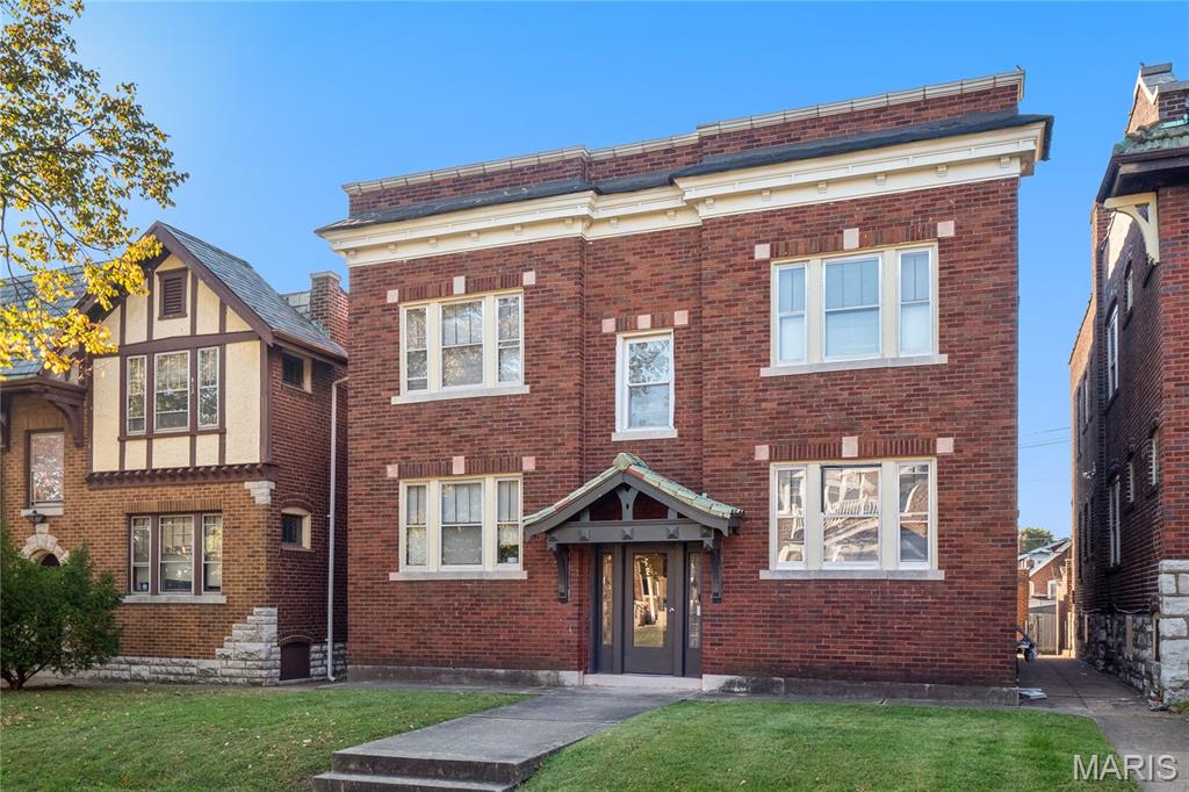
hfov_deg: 61.9
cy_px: 396
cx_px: 594
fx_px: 990
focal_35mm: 30
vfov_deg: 43.6
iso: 400
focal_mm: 15
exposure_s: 1/60
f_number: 8
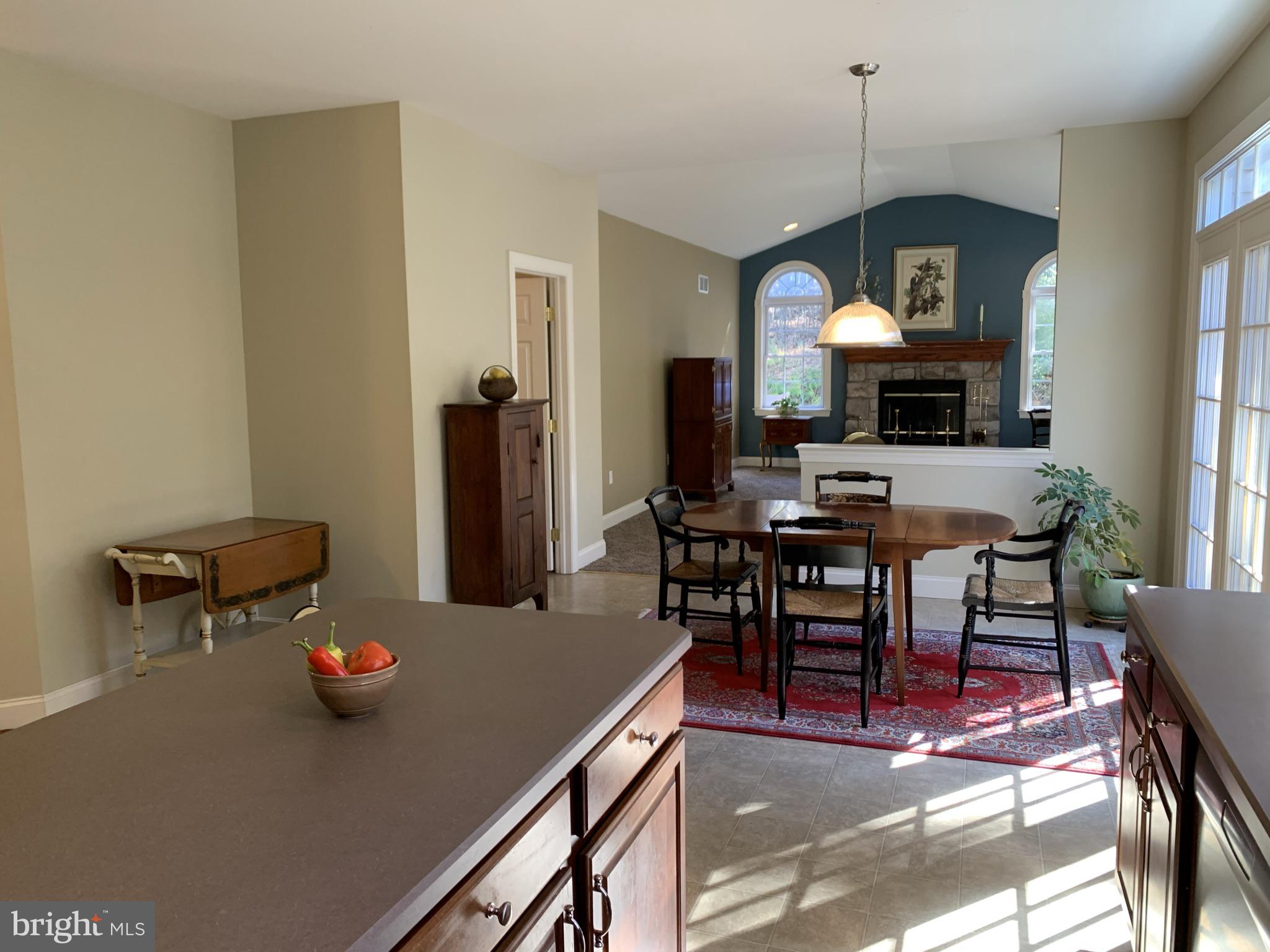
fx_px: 954
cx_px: 635
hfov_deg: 67.3
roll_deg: +1.1
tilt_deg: -6.6
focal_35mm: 26
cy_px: 476
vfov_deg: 53.1
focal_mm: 4.25
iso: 100
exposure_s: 1/60
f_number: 1.8
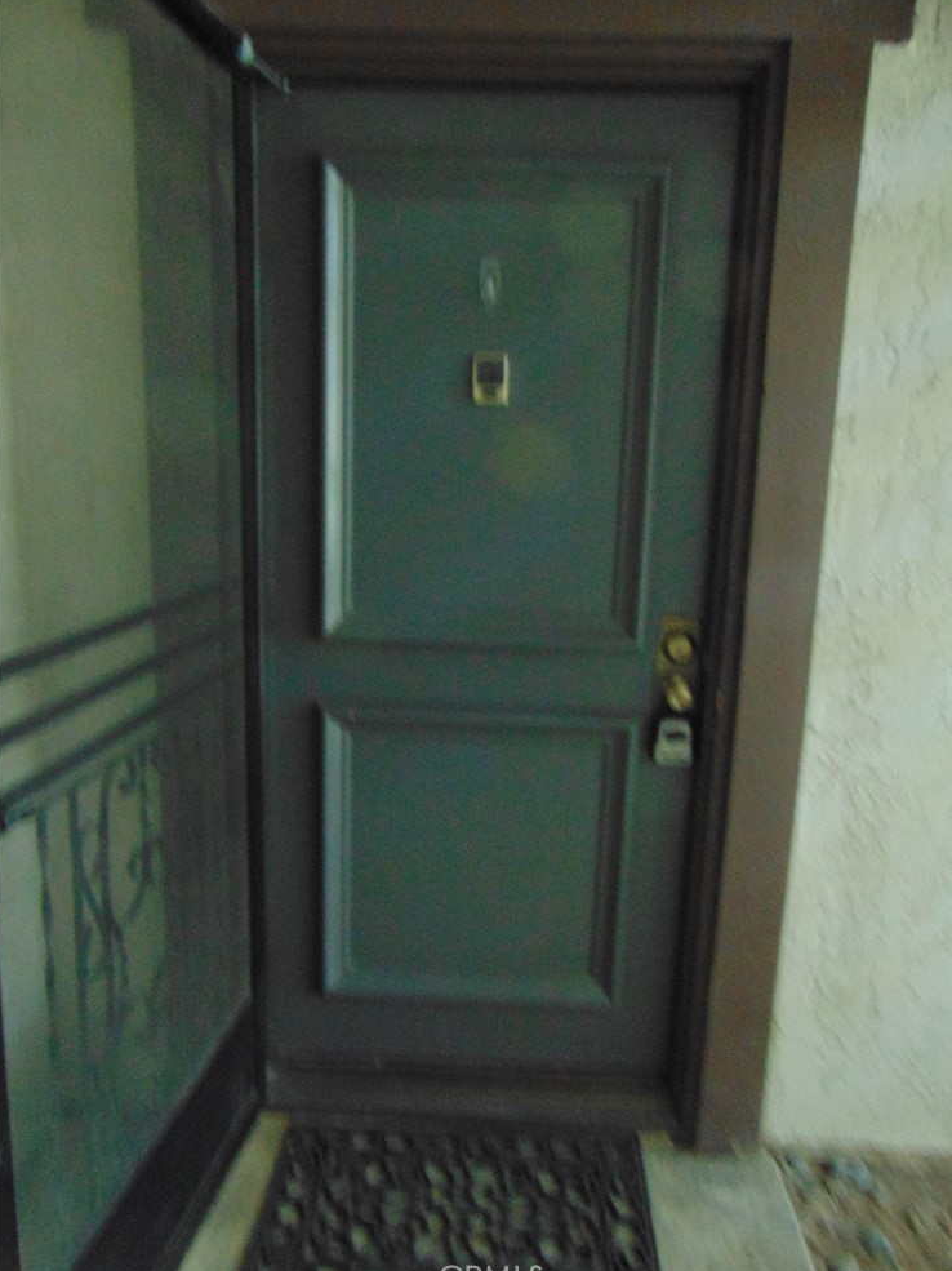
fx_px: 954
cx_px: 488
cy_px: 635
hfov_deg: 53.0
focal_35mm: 26
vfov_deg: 67.3
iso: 400
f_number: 3
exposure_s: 1/13
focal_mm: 4.5
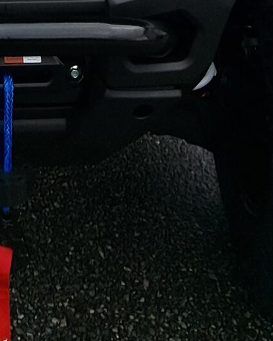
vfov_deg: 23.5
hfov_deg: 23.7
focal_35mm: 61
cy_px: -194
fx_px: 616
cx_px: -15
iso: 50
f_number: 2.2
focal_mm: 1.74
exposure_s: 1/655
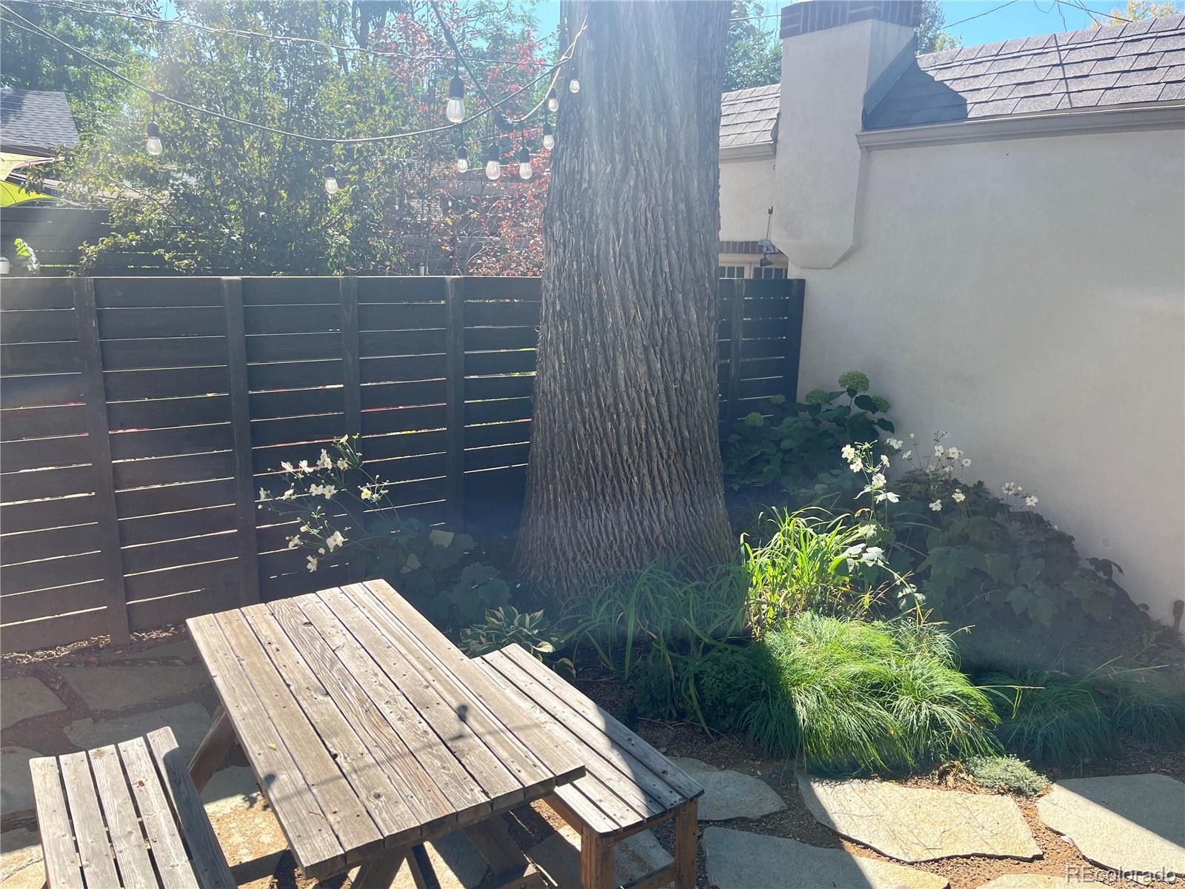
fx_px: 890
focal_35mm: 26
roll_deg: -2.2
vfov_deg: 53.1
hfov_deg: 67.3
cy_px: 444
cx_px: 592
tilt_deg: -13.6
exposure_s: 1/1294
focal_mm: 5.1
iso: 50
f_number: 1.6
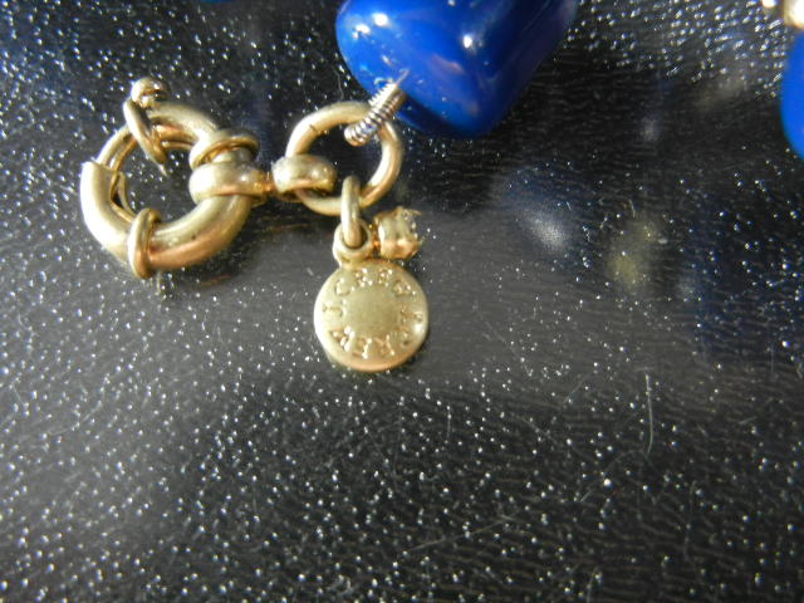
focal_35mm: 39
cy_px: 302
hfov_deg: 47.9
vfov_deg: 36.8
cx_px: 402
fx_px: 906
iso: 200
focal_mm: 7.1
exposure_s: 1/3.5
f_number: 3.7
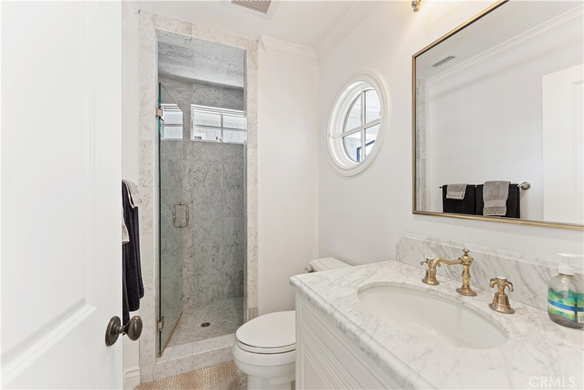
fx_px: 227
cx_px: 292
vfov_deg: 81.2
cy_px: 195
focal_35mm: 14
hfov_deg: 104.2
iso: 100
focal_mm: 14
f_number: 7.1
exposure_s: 1/3
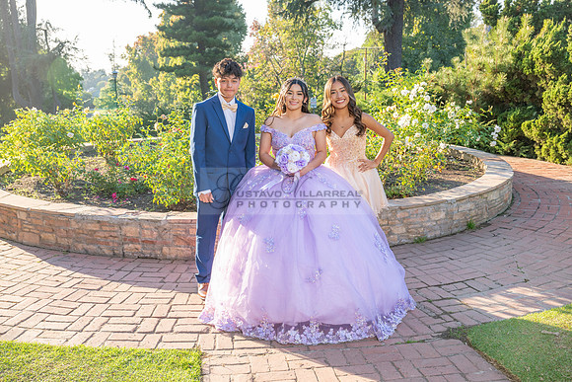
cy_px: 191
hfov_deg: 53.1
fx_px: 572
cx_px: 286
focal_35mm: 36
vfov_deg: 36.9
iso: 200
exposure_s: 1/200
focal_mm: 36
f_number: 5.6
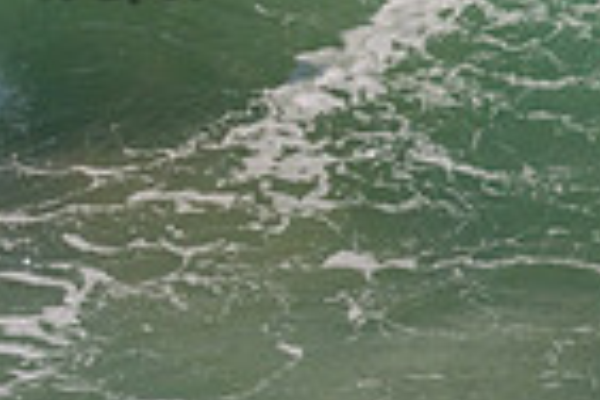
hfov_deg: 0.6
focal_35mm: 3281
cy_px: -100
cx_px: -247
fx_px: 54679
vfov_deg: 0.4
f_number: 11
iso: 1600
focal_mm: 800
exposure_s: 1/2000
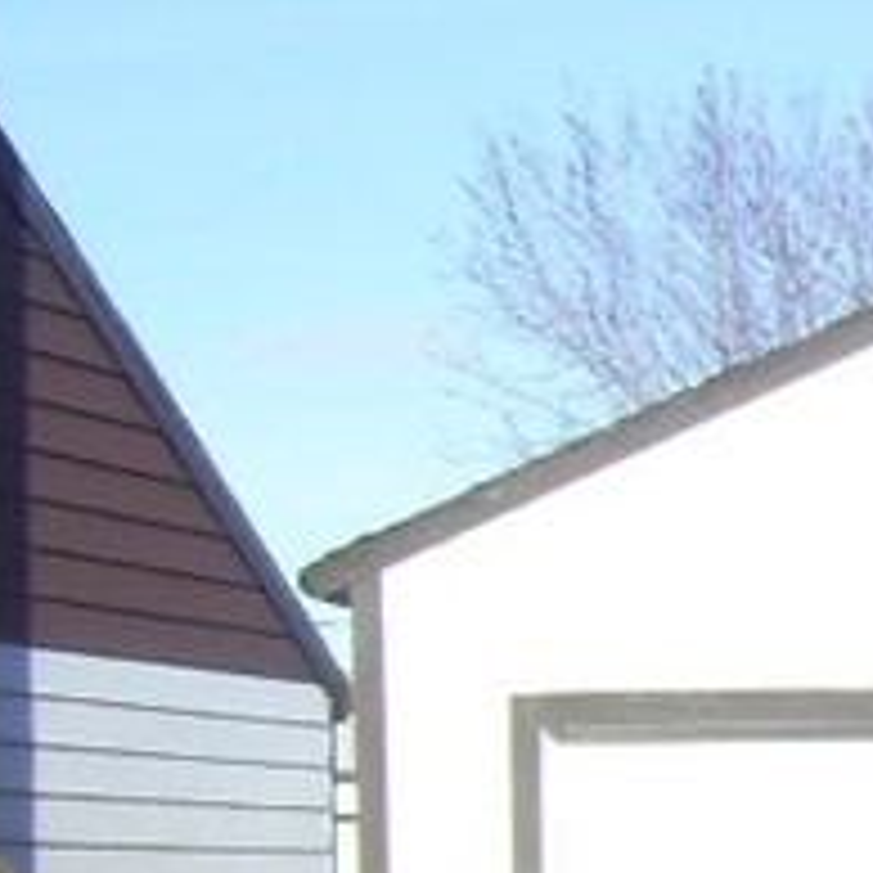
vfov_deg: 10.2
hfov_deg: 9.2
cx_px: 2210
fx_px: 4793
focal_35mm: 168
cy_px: 1071
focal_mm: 6
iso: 80
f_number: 4.8
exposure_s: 1/500
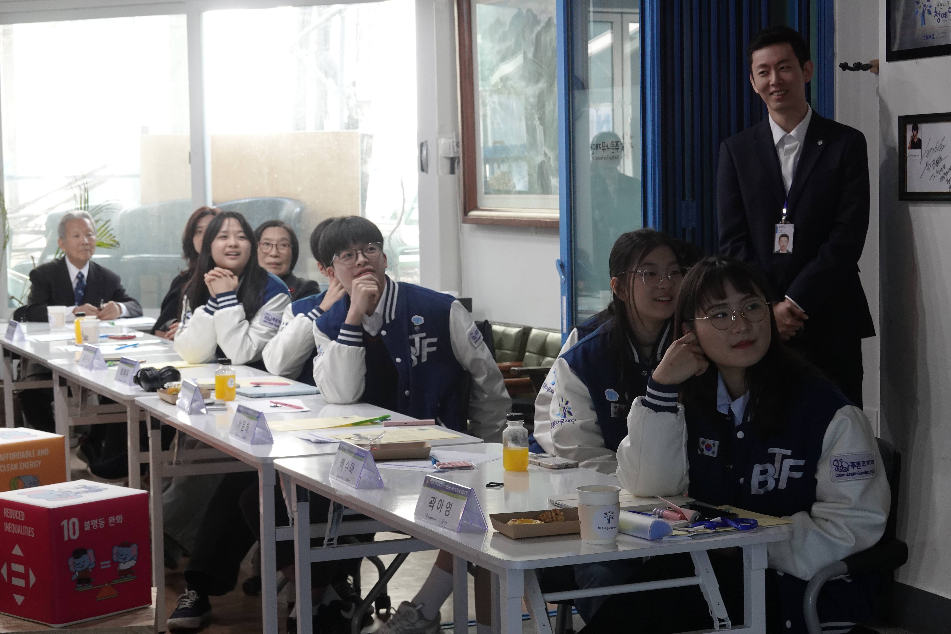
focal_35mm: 75
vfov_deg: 18.2
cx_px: 476
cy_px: 317
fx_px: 1981
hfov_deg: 27.0
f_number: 4
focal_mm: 27.44
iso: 800
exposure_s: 1/60
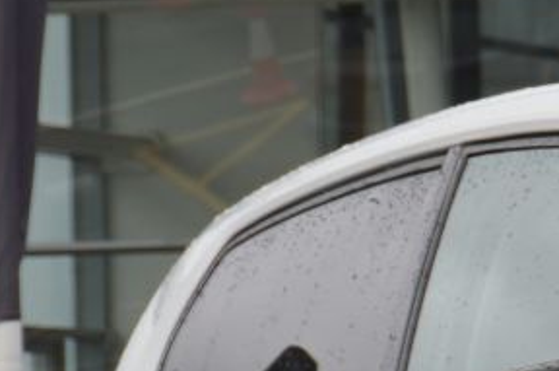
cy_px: 616
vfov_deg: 3.8
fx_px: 5562
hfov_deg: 5.6
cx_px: 1184
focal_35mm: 359
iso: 100
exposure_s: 1/160
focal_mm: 43
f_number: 5.6
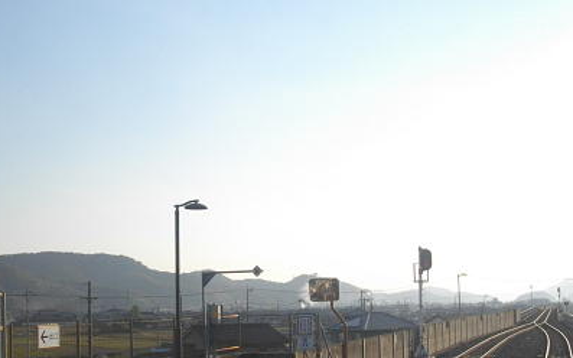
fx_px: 828
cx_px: 329
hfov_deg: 38.1
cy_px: 323
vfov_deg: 23.7
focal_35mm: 53
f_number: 8.8
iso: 100
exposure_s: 1/160
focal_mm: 5.7
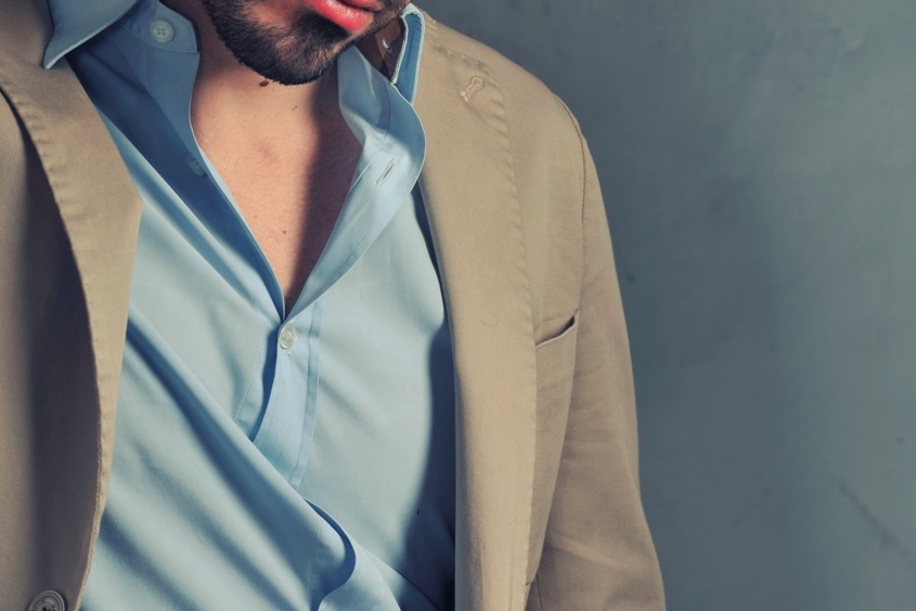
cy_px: 32
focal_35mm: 302
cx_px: 457
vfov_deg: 4.5
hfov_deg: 6.8
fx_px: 7686
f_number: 11
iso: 100
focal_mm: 200
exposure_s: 1/160
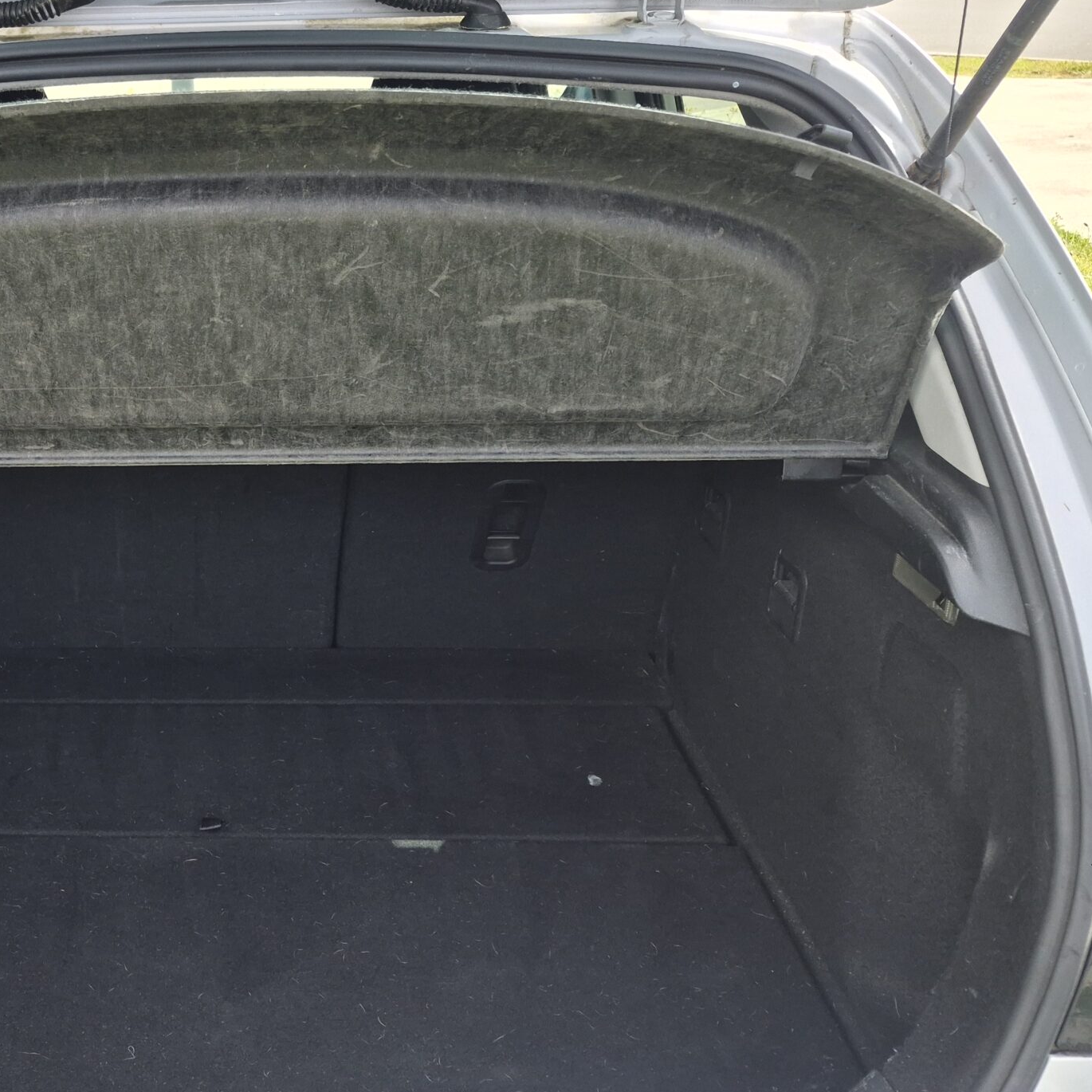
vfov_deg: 43.9
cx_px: 124
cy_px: 530
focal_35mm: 38
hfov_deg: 40.7
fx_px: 1356
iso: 80
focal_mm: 5.4
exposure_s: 1/1912
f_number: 1.8
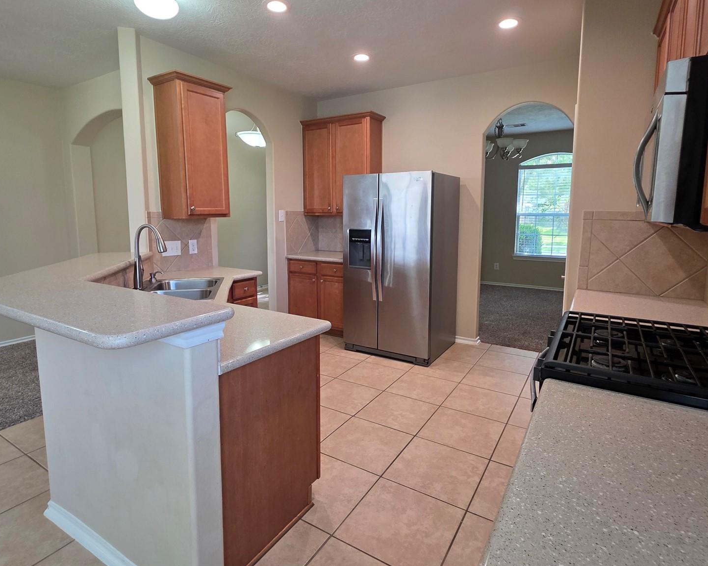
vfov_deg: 73.6
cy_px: 258
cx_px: 354
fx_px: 377
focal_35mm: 18
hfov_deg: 86.4
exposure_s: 1/120
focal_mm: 2.2
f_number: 1.9
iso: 200
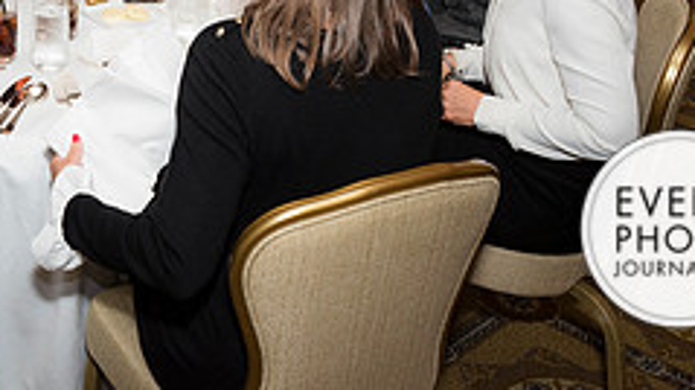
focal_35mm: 61
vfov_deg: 18.1
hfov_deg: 32.2
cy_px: -141
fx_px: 1123
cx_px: 32
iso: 800
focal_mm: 24
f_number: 5.6
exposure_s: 1/125
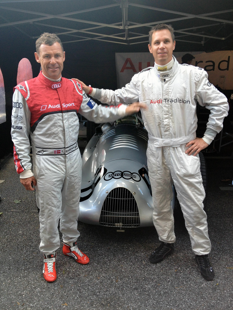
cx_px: 116
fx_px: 314
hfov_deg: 40.7
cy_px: 155
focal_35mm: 35
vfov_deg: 52.6
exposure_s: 1/120
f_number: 2.4
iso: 50
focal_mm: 4.28
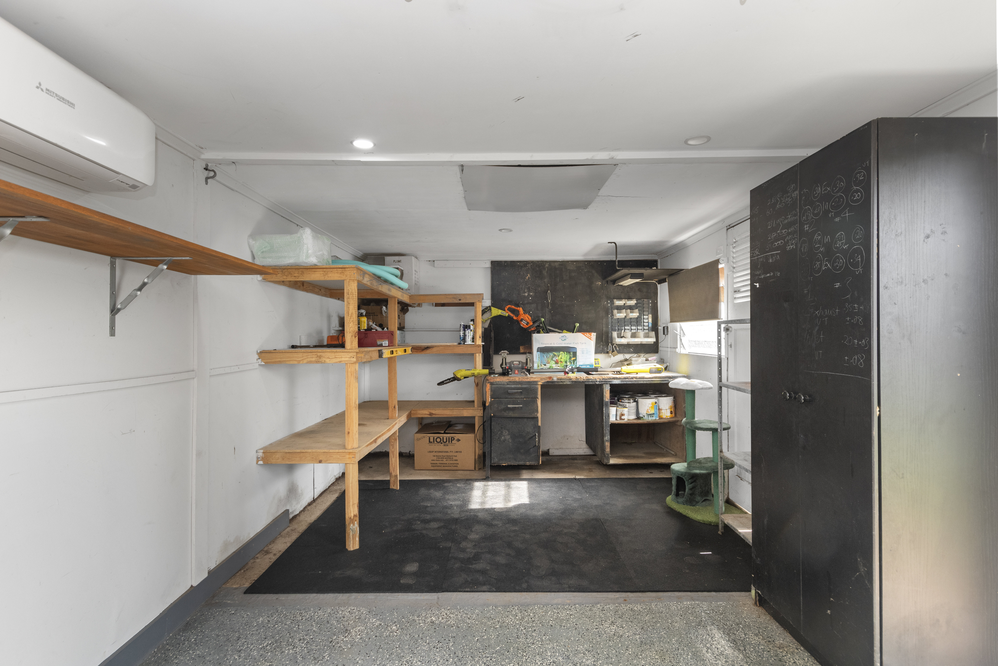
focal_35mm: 18
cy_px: 333
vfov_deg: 67.4
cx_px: 499
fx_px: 499
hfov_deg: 90.0
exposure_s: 1/20
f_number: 8
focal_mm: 12
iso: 400
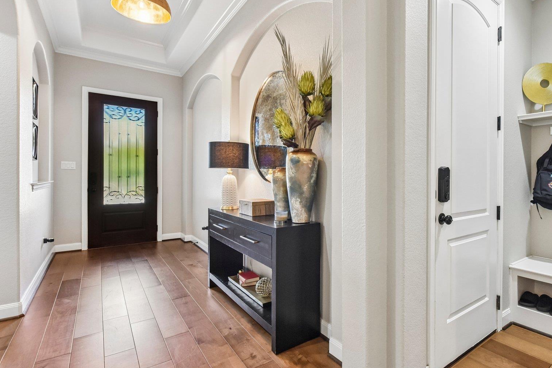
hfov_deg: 85.5
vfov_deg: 64.5
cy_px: 177
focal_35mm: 19
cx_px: 339
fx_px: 291
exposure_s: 1/15
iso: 800
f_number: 8
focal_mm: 14
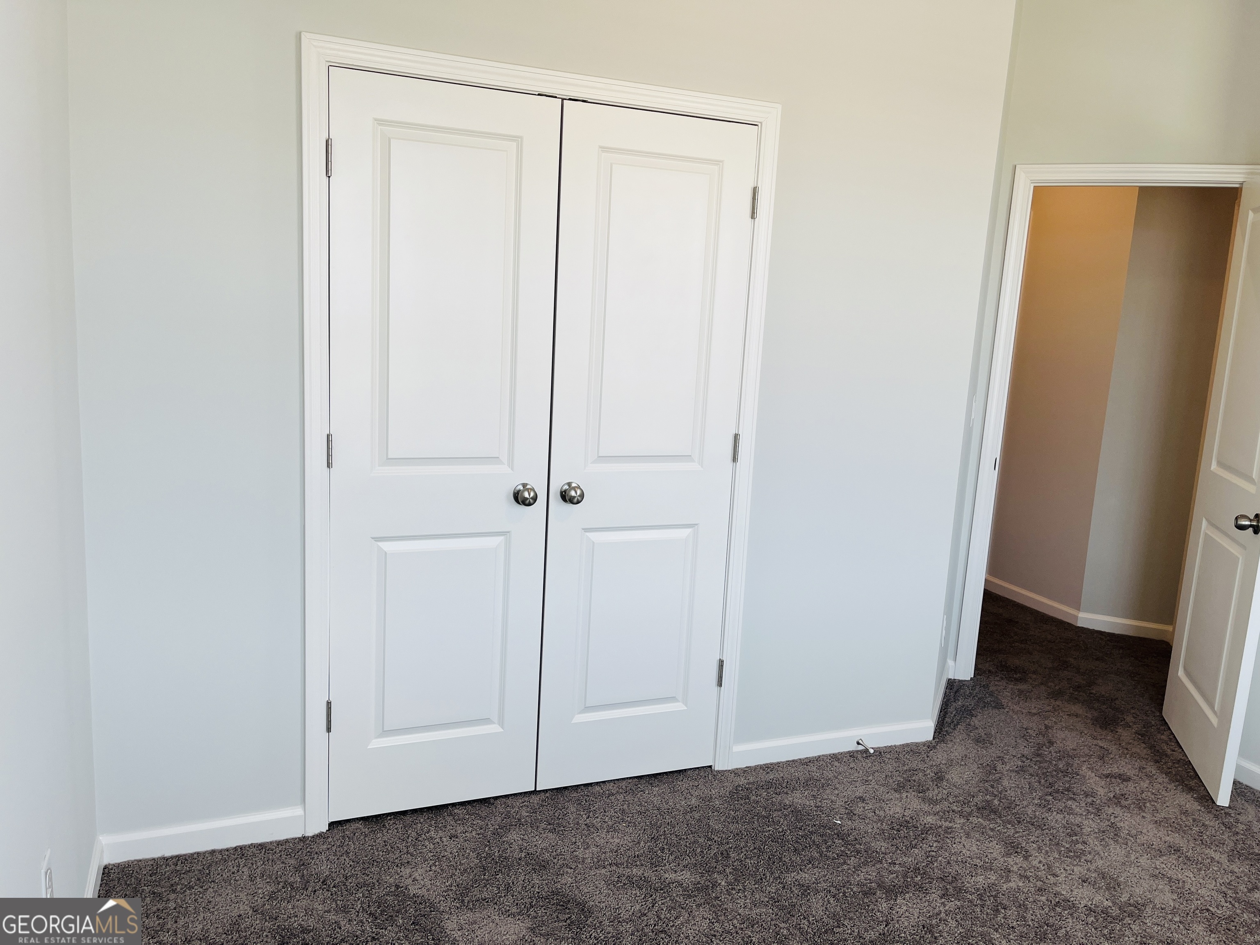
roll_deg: -2.7
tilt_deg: -9.7
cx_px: 630
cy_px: 472
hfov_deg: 67.3
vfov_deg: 53.1
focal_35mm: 26
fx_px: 946
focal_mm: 5.1
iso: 32
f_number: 1.6
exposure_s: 1/127
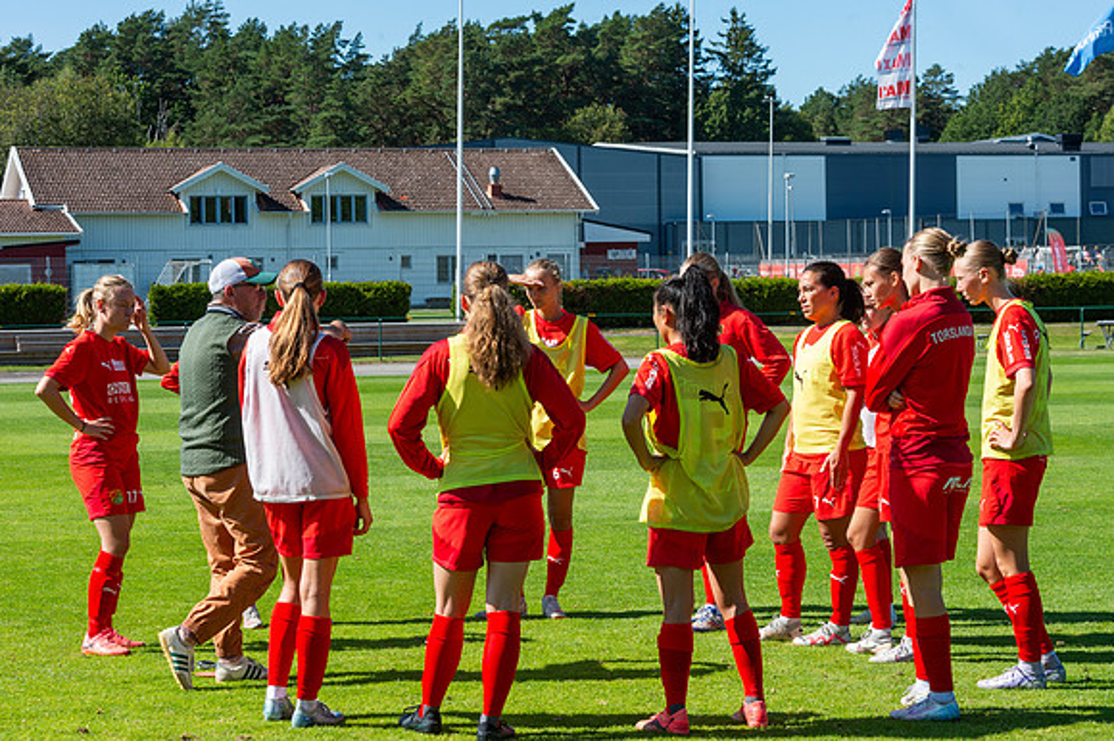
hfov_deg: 22.6
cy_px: 370
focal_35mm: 90
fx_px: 2783
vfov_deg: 15.2
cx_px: 557
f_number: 14
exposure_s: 1/125
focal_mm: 86
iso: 140
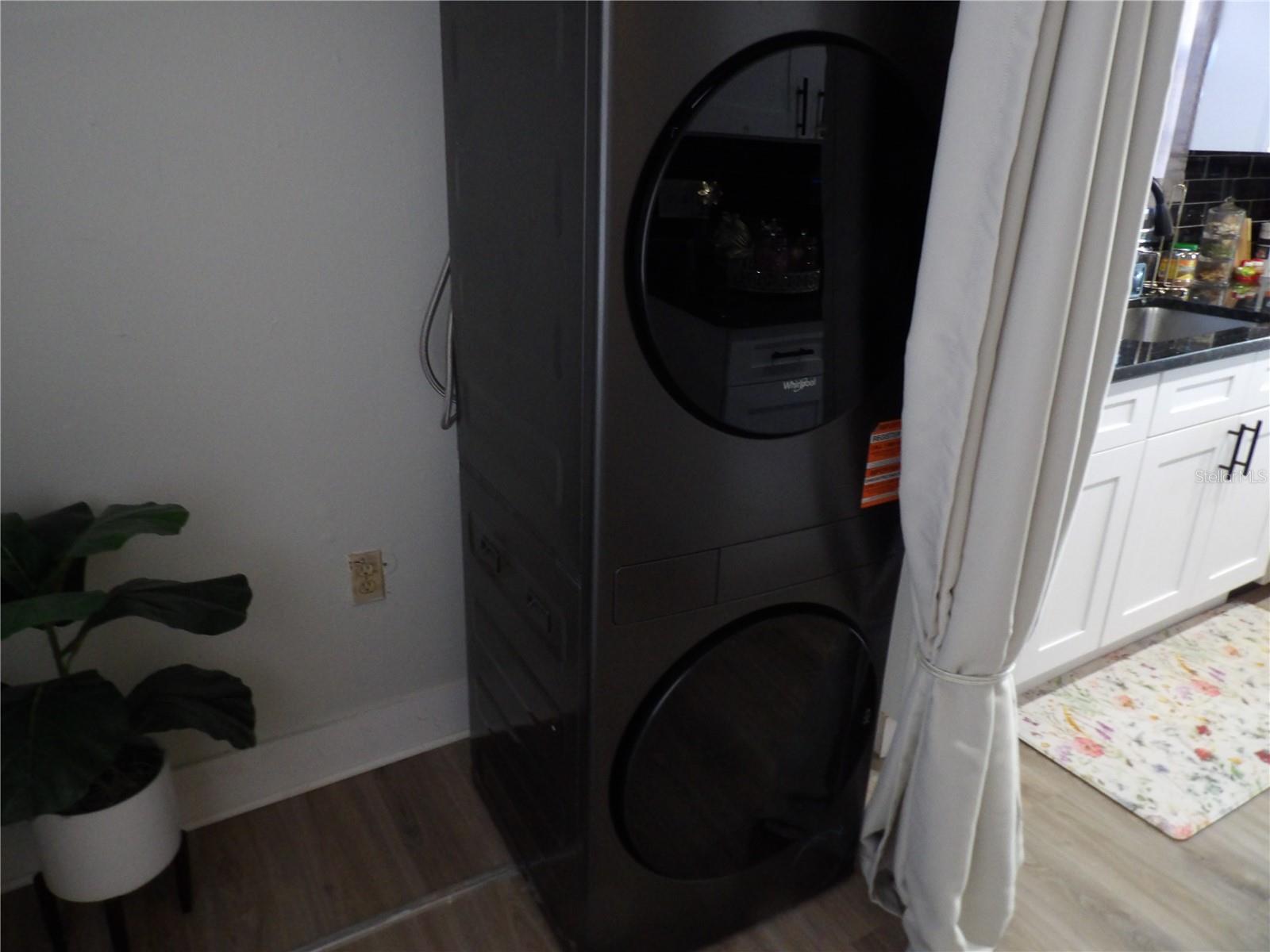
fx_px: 881
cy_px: 476
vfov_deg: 56.8
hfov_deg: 71.6
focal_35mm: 24
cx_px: 635
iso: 426
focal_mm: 4.3
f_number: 3.2
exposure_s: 1/17
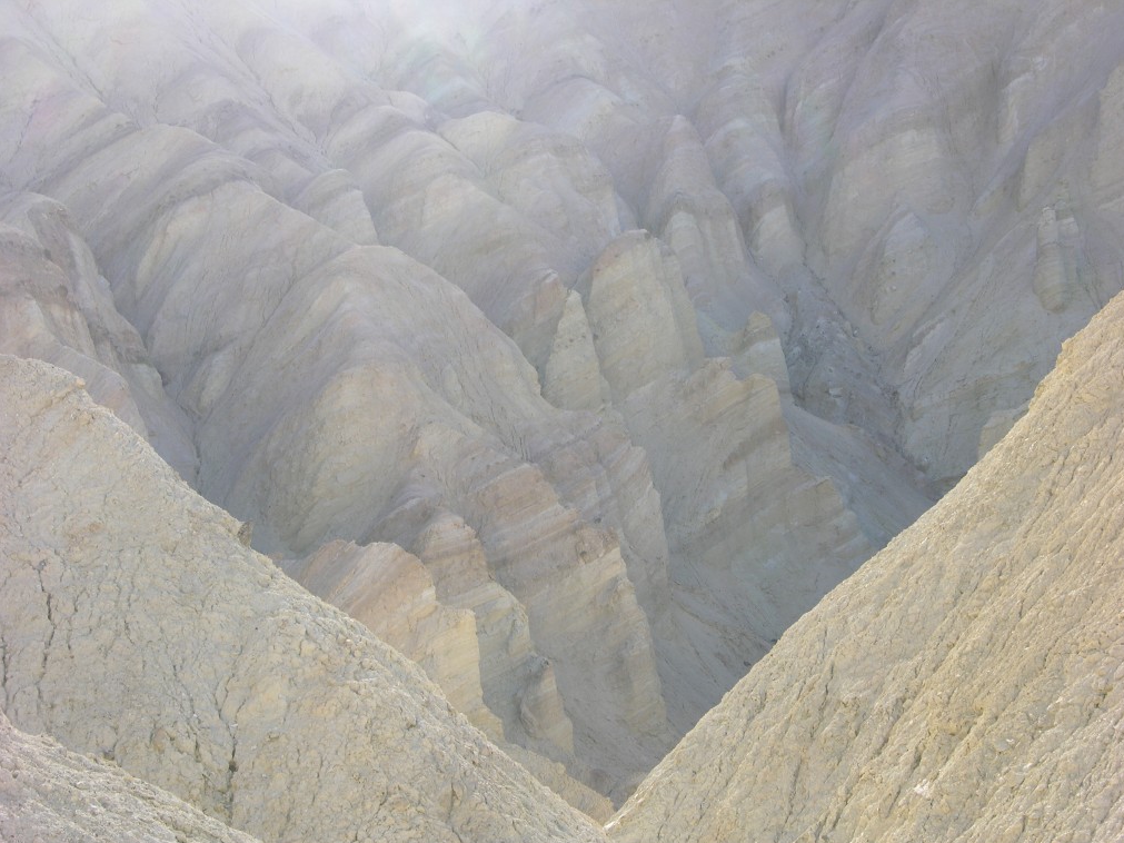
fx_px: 2565
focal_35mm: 79
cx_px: 567
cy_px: 426
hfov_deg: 24.7
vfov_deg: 18.7
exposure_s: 1/145
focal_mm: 19.9
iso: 50
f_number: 4.8
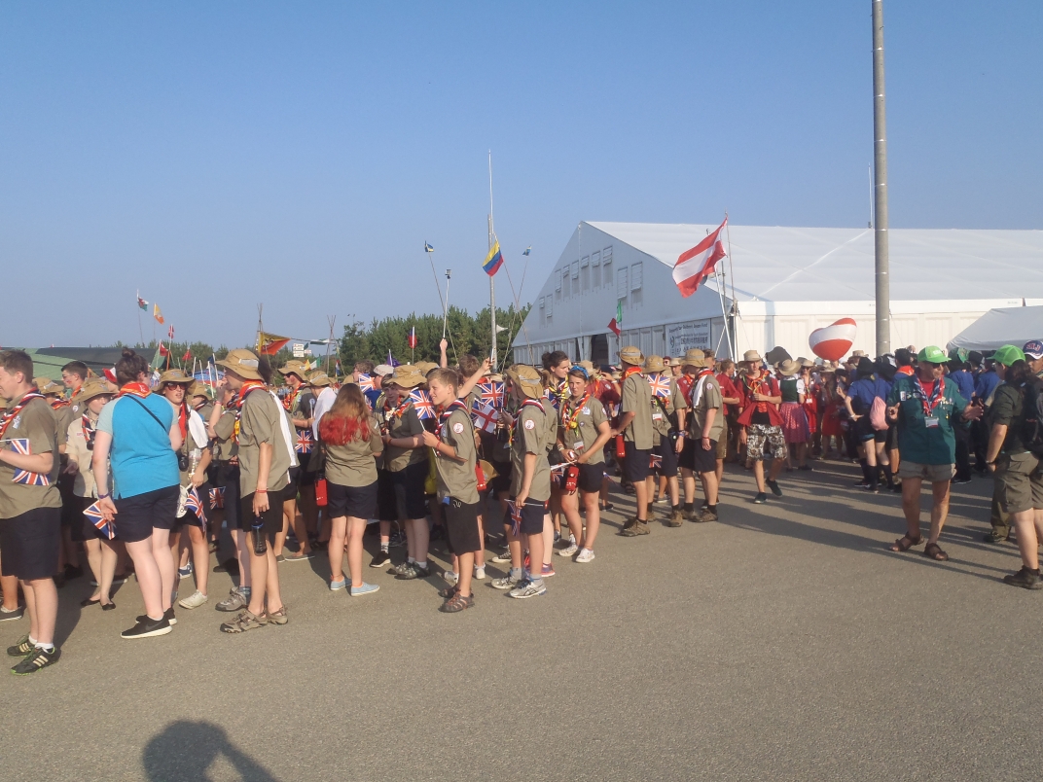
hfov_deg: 63.4
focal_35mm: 28
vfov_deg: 49.7
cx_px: 522
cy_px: 391
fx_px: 844
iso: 80
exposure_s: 1/500
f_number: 4.5
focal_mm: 5
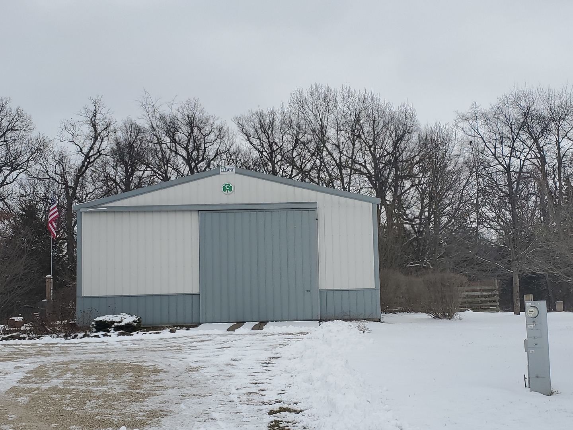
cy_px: 215
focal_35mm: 26
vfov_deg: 53.1
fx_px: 430
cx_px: 286
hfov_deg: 67.3
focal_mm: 4.3
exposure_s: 1/442
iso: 50
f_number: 2.4
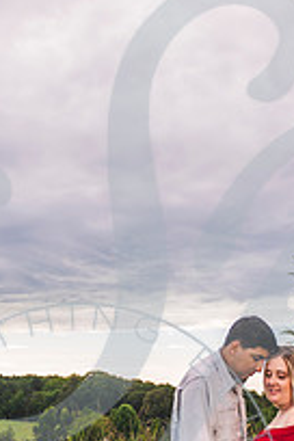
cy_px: 339
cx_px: 179
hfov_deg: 25.5
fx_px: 649
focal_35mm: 53
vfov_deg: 36.5
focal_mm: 24
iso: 100
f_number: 2.8
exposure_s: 1/500
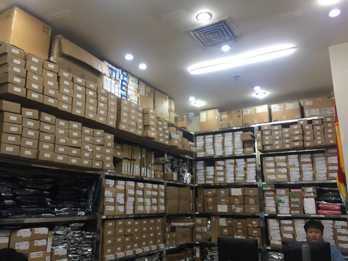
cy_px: 130
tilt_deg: +14.4
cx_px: 174
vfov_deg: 48.2
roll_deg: -2.1
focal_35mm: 29
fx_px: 292
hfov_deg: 61.7
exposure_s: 1/33
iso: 80
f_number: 2.2
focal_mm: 4.15
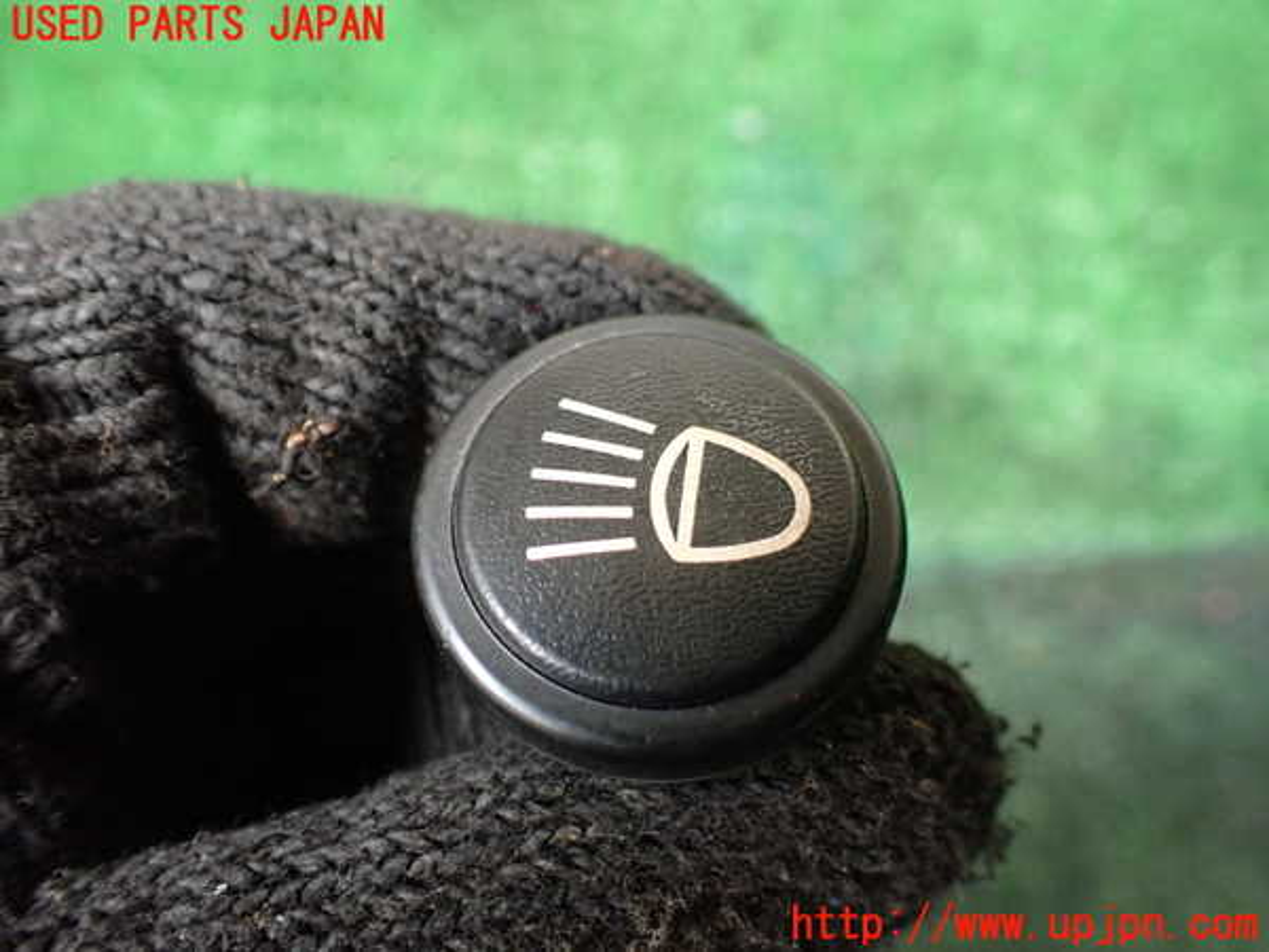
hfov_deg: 60.0
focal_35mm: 30
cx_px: 634
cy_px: 476
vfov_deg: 46.8
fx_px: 1100
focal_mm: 5.4
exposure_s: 1/125
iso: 640
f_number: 2.3
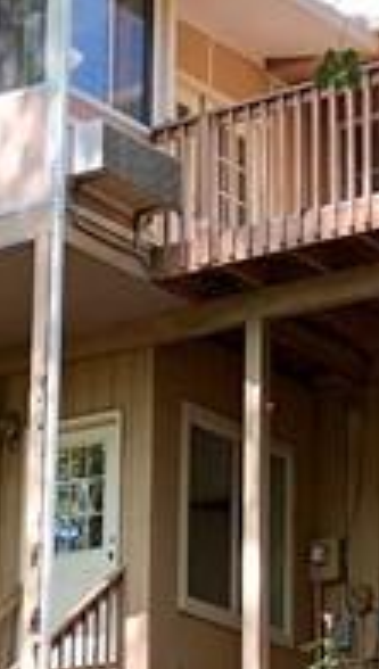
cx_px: -140
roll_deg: -3.5
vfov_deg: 13.5
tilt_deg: +19.4
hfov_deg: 7.6
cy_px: 375
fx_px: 2826
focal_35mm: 159
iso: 25
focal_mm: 4
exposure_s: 1/120
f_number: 1.8
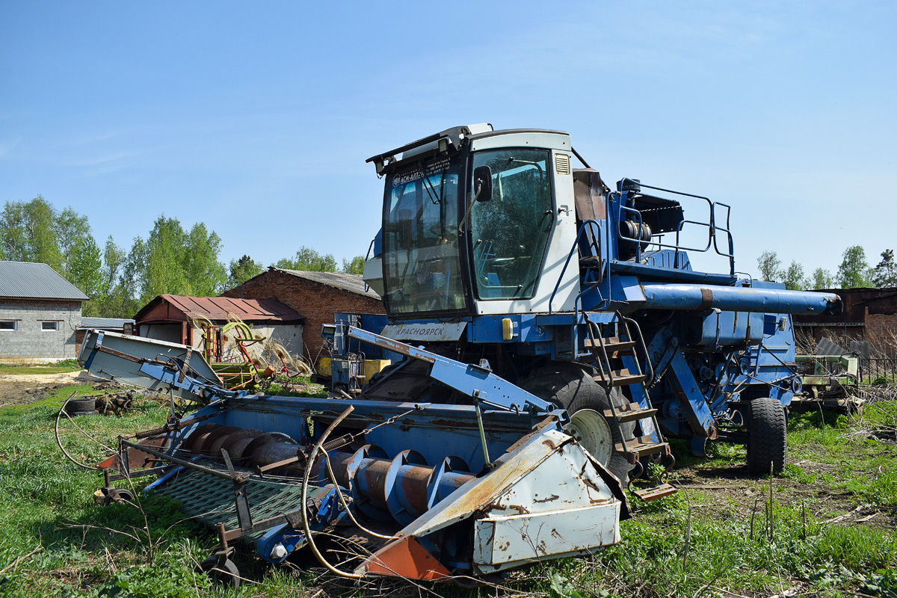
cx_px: 448
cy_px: 299
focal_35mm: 30
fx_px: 747
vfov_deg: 43.6
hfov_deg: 61.9
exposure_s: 1/800
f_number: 6.3
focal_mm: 20
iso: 200
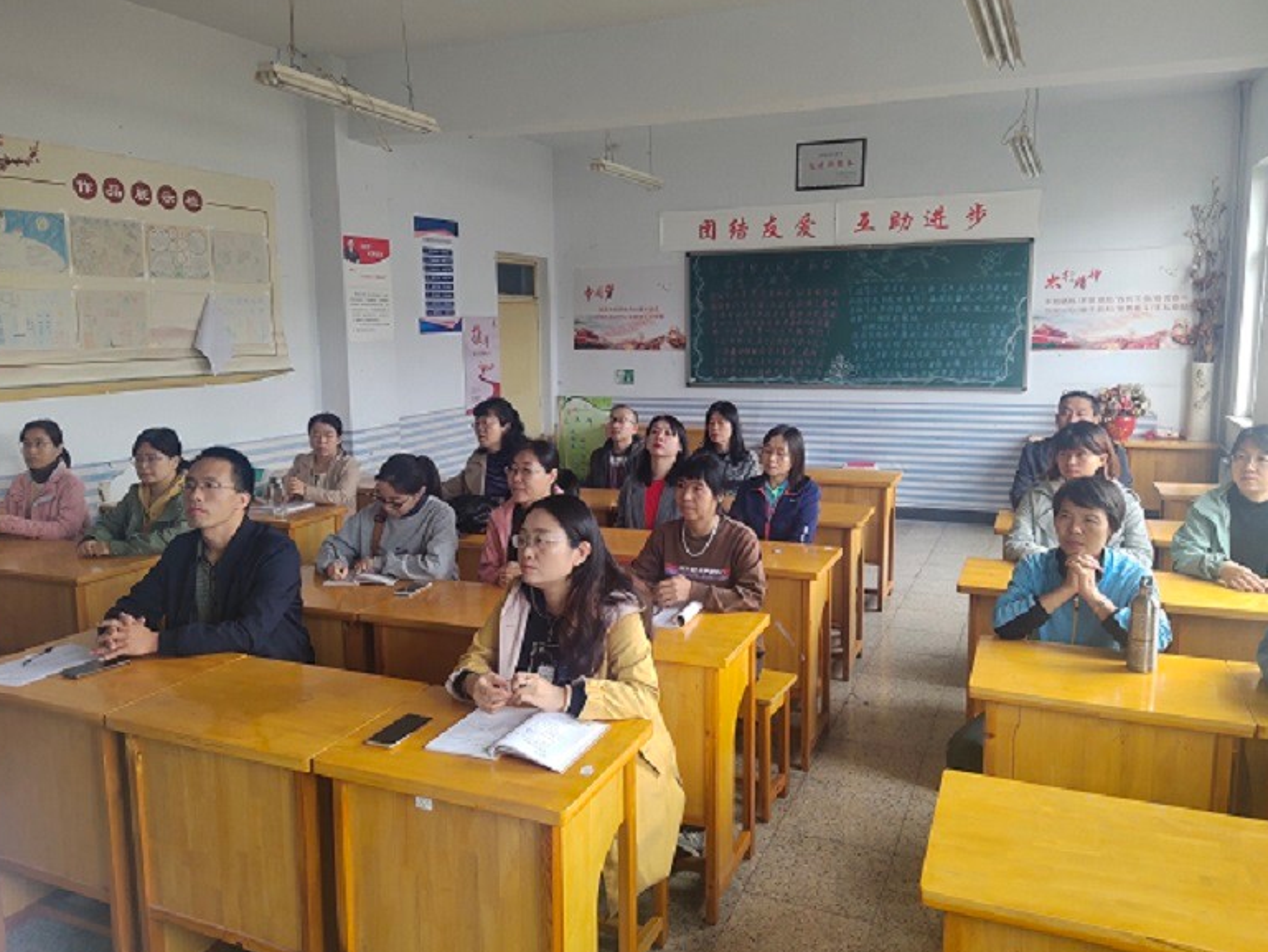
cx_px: 638
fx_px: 953
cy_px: 469
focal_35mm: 26
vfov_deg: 53.1
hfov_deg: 67.3
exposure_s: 1/142
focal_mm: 4.71
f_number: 1.8
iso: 50
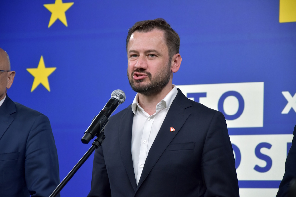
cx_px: 148
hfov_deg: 13.0
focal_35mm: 158
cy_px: 98
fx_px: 1295
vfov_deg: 8.7
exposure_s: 1/80
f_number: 5.6
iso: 800
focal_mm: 105
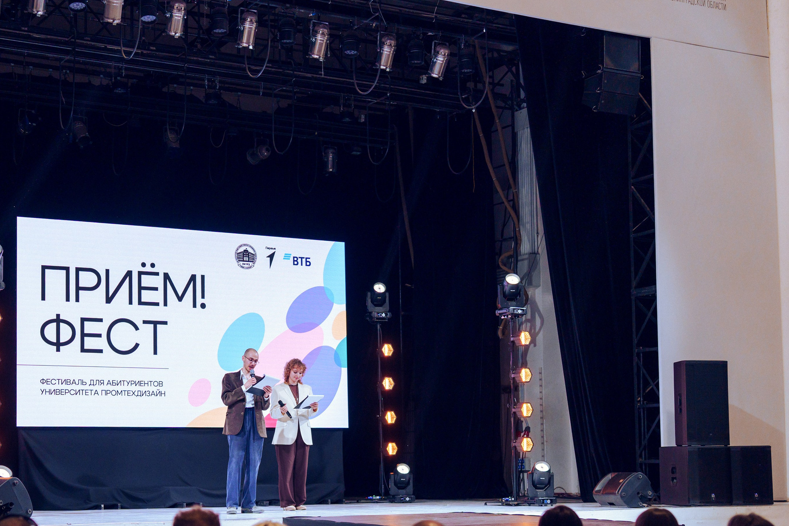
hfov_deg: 34.7
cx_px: 267
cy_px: 365
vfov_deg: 23.6
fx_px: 1249
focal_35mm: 57
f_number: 2
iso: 320
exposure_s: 1/200
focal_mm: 37
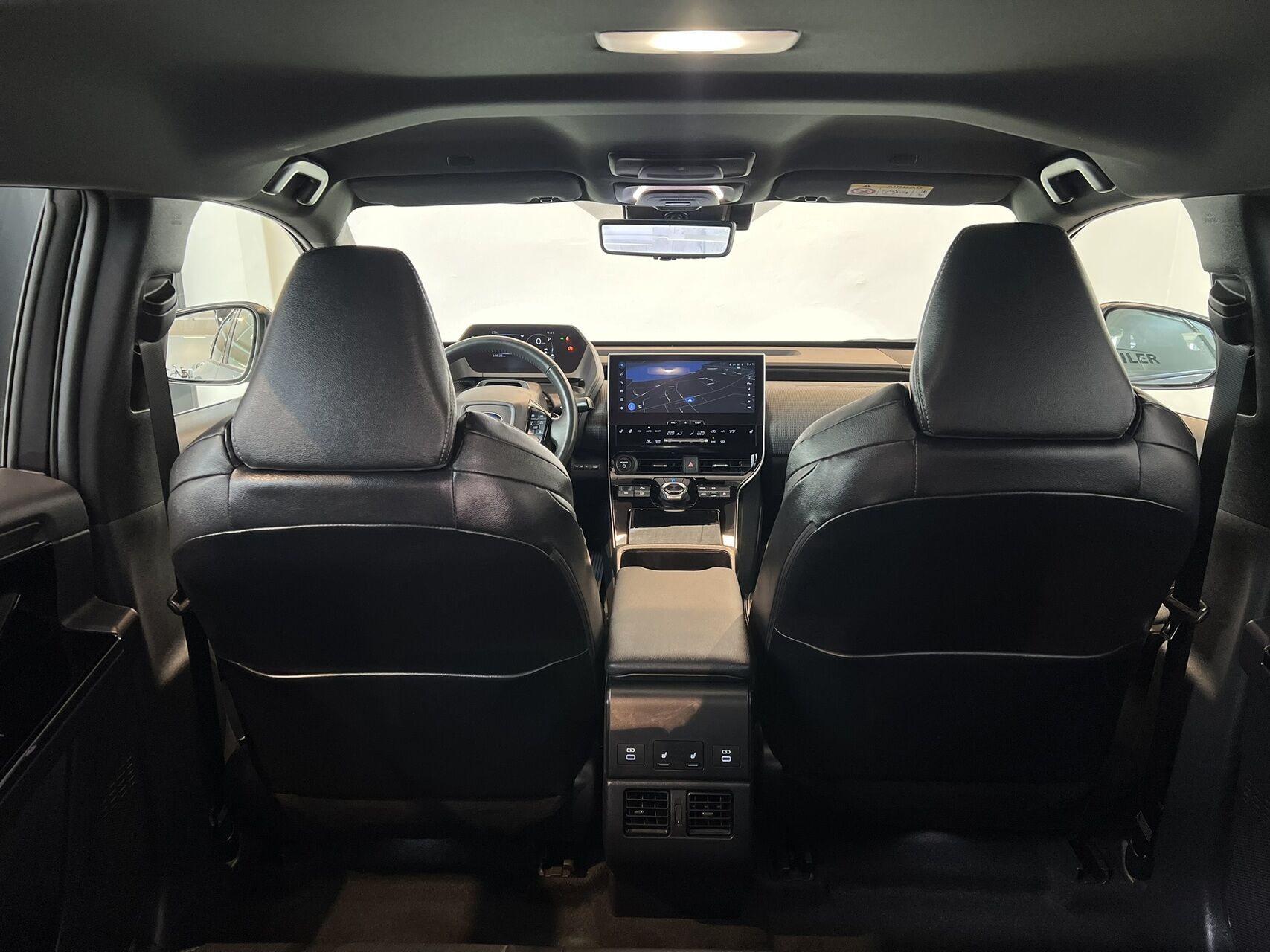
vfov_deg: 53.1
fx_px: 954
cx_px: 635
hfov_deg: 67.3
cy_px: 476
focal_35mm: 26
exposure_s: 1/60
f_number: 1.5
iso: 160
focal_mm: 5.7
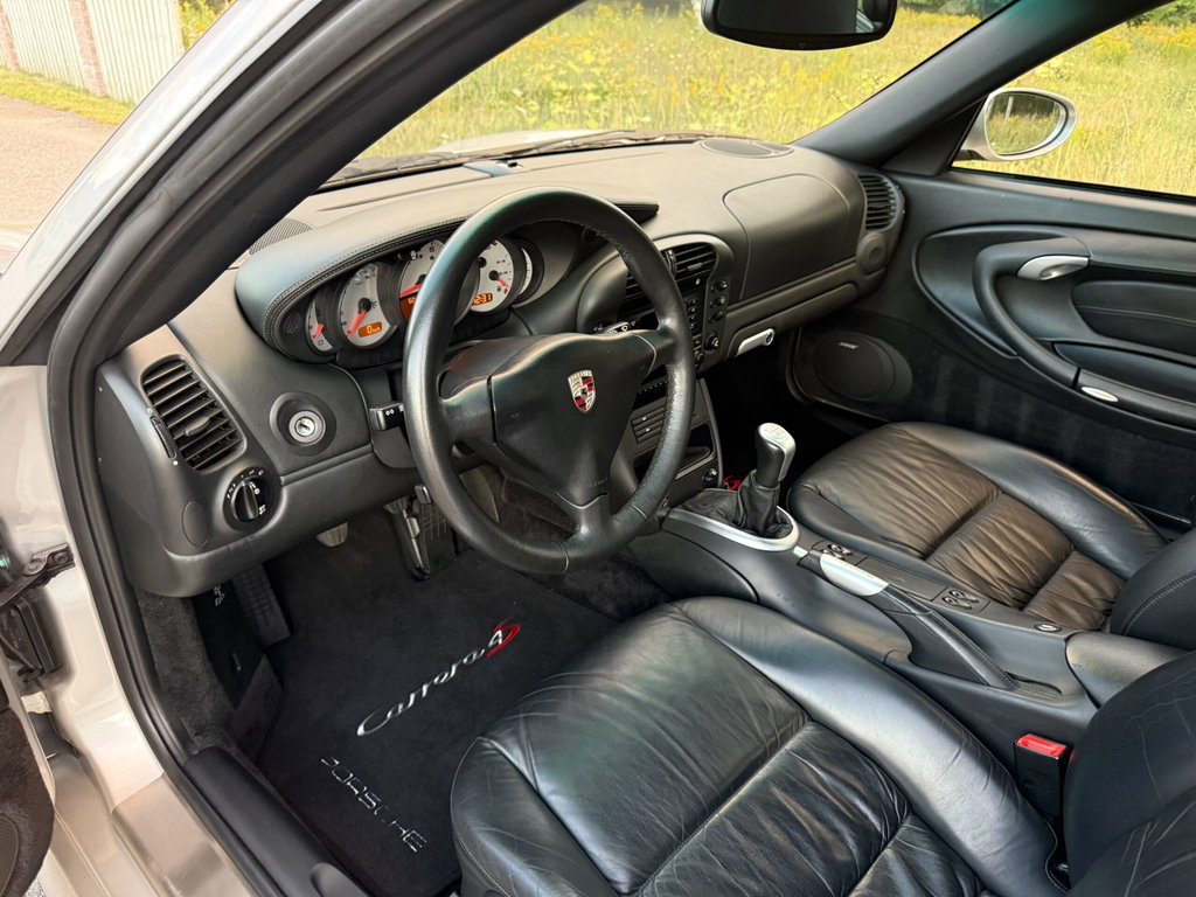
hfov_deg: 71.6
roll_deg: -1.3
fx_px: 829
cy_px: 448
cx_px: 598
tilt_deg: -27.1
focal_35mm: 24
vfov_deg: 56.8
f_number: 1.78
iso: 500
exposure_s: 1/60
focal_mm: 6.76
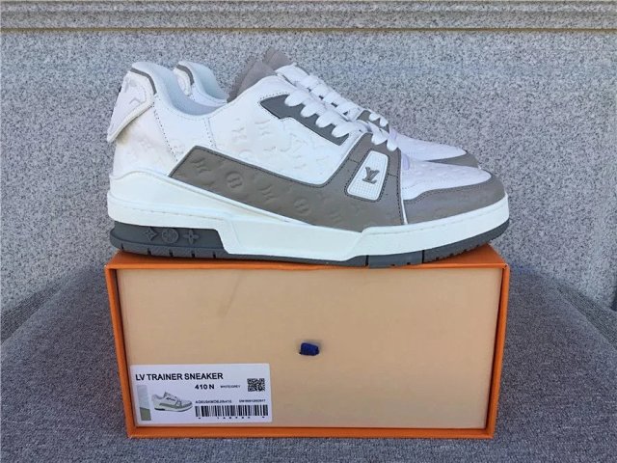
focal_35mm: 31
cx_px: 308
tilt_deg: -17.7
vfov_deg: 45.4
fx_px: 553
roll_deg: +0.7
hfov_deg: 58.4
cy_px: 232
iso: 25
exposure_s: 1/281
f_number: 2.4
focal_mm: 3.3
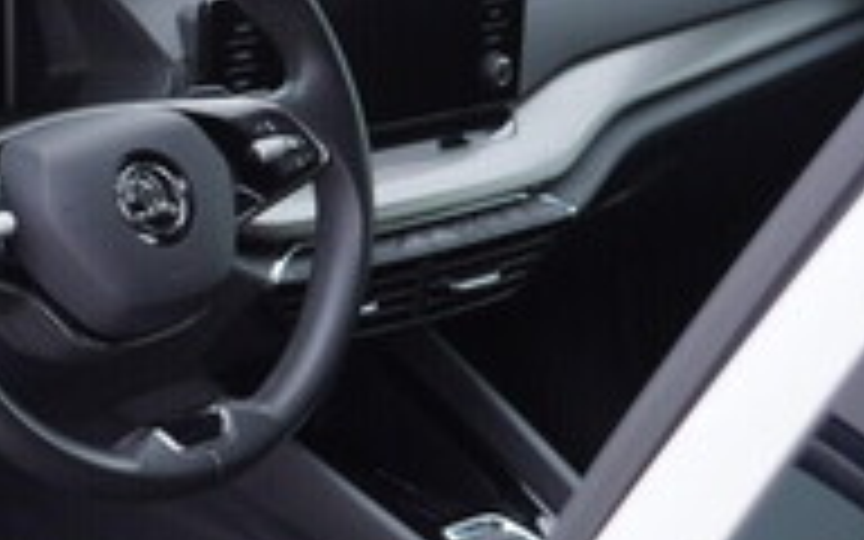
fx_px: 2472
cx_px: -284
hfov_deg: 18.4
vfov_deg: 12.4
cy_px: 497
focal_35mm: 105
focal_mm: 24
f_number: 3.2
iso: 125
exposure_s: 1/50
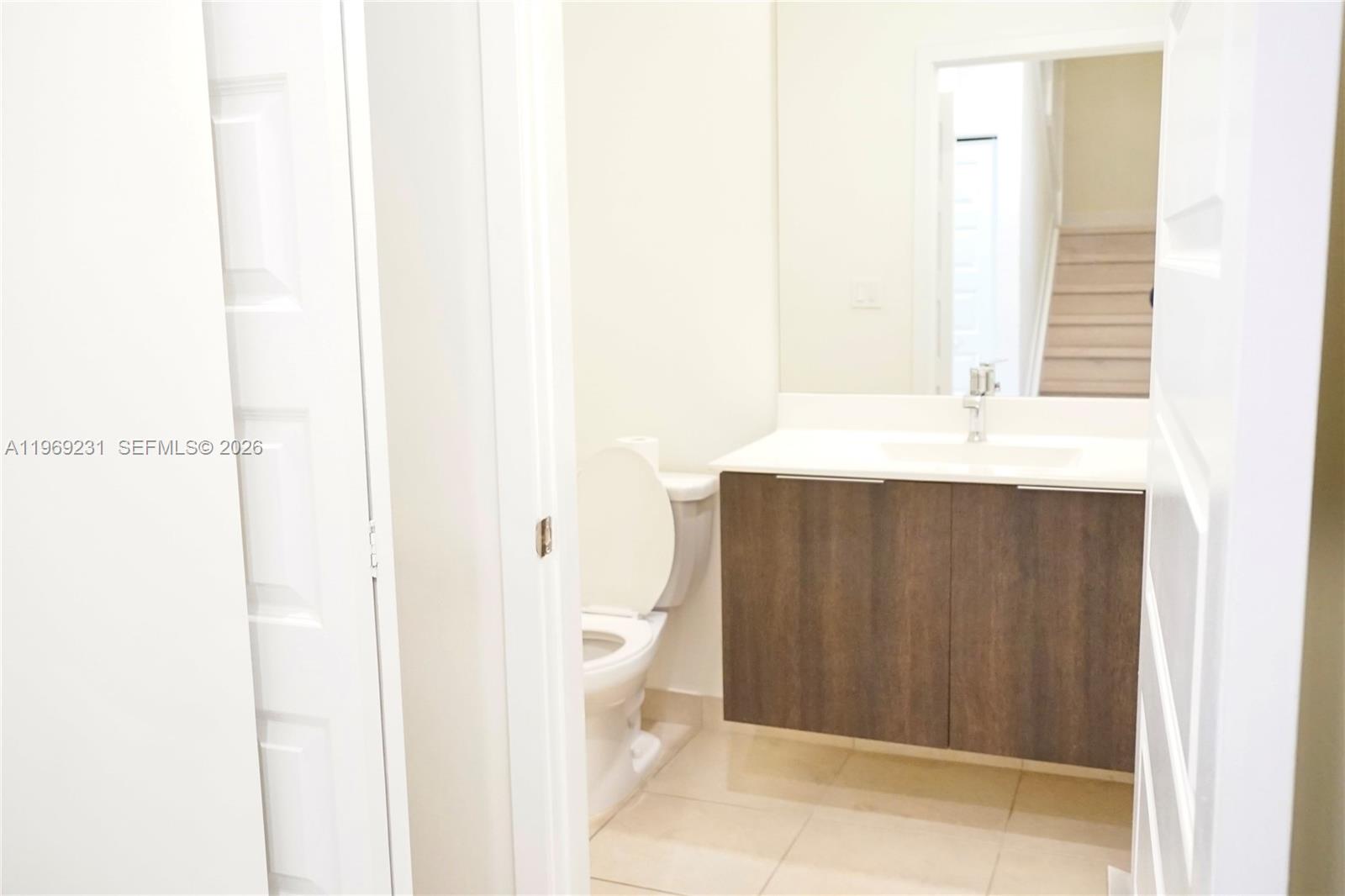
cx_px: 672
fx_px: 1158
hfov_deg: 60.3
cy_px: 448
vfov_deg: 42.3
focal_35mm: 31
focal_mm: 21
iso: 3200
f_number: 4
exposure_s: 1/60
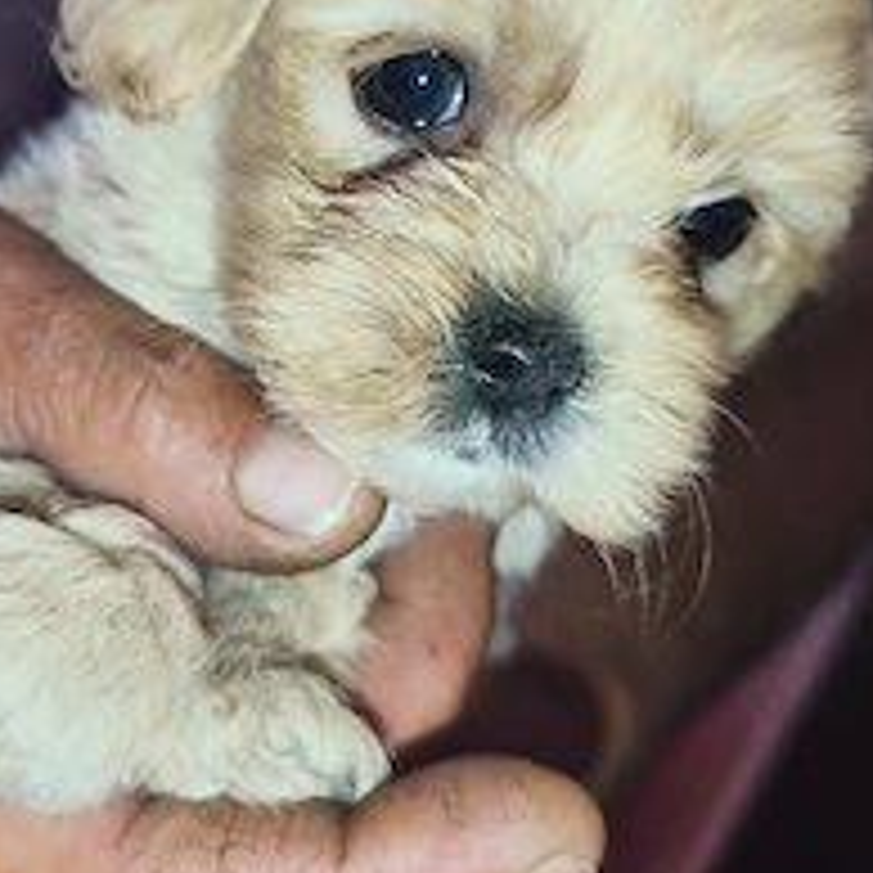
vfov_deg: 39.7
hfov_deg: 39.4
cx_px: 270
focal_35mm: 42
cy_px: 315
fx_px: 1198
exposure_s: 1/100
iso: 160
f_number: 1.65
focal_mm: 6.14
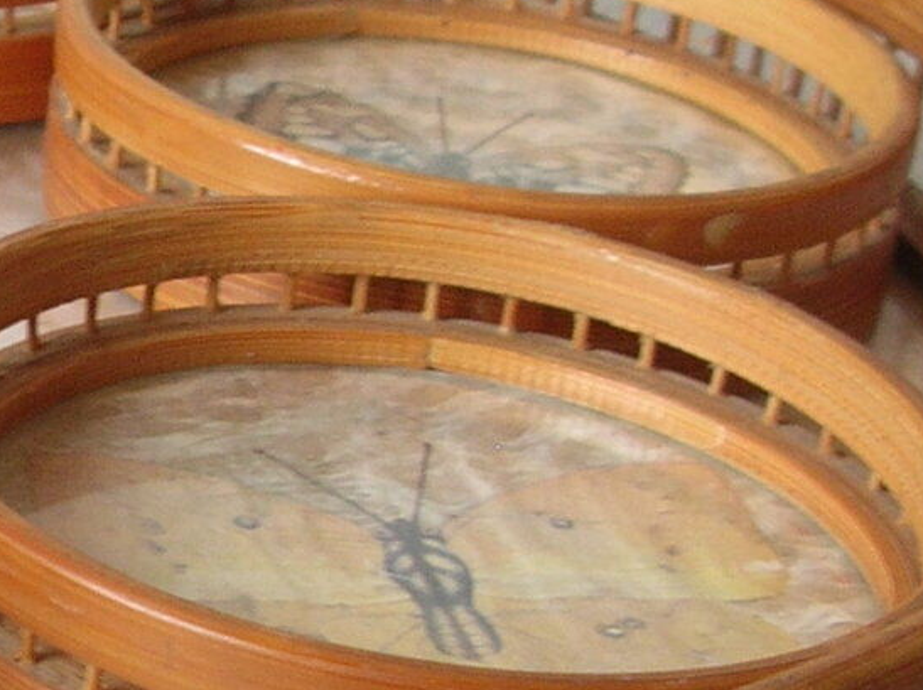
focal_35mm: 128
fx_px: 3409
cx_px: -398
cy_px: 428
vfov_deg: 11.6
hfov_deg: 14.5
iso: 50
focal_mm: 5.8
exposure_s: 1/5.9
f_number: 2.8
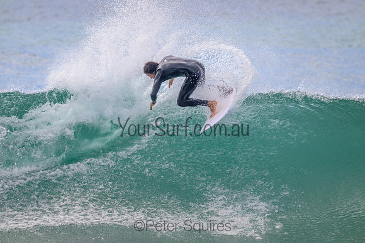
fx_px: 8113
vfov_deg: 1.7
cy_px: 122
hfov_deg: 2.6
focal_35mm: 800
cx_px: 182
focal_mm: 800
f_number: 13
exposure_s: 1/2000
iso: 1800
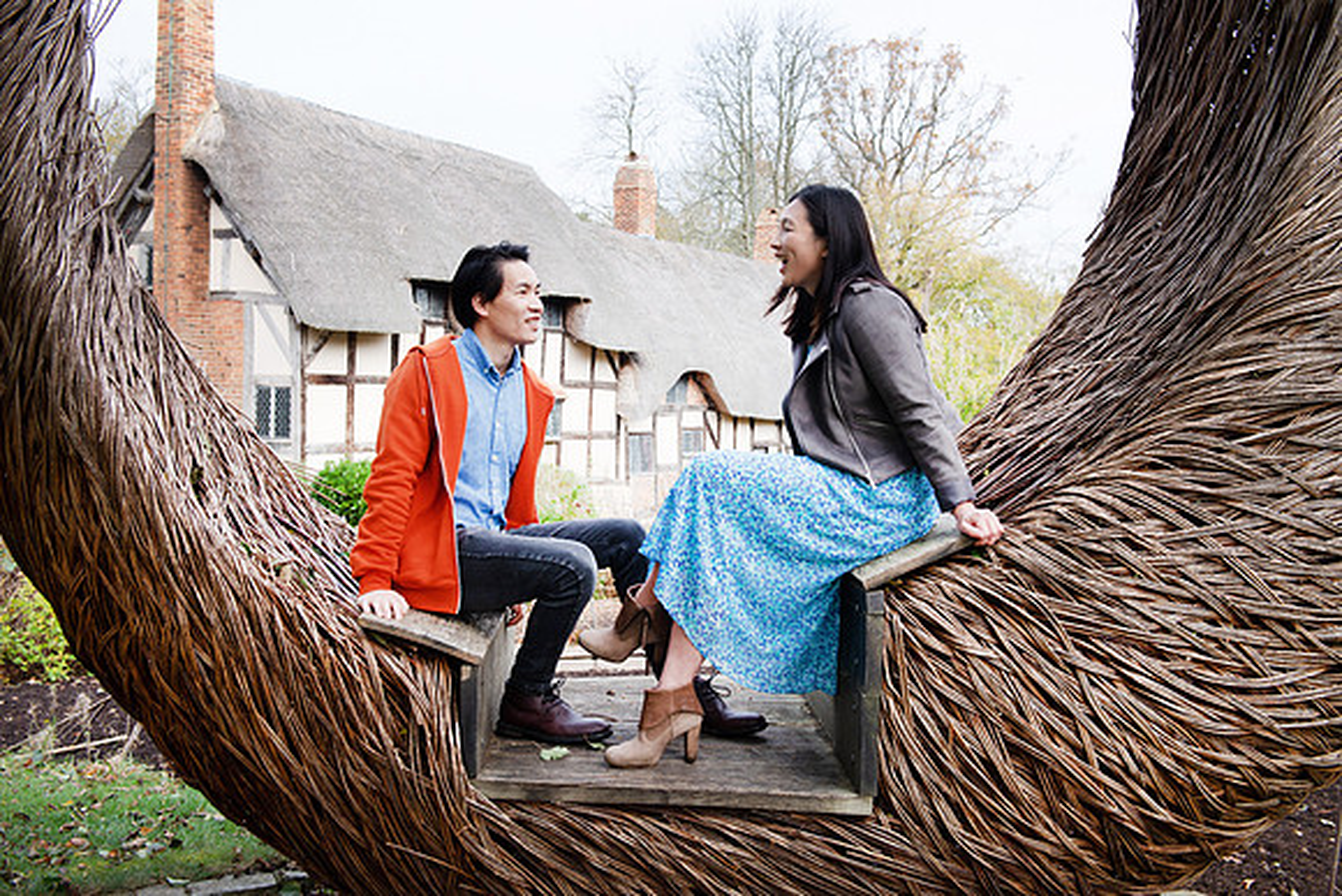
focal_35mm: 38
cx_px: 671
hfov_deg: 50.7
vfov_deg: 35.1
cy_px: 448
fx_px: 1417
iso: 320
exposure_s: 1/200
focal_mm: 38
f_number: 5
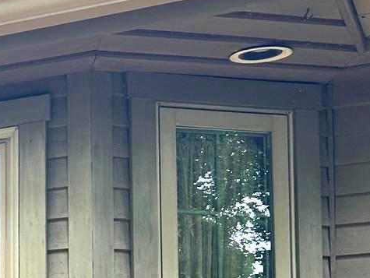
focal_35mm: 112
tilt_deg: +3.2
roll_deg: +0.2
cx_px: -291
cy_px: 405
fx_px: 1198
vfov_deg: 12.6
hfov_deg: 15.2
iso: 64
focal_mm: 5.7
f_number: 1.5
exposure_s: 1/121
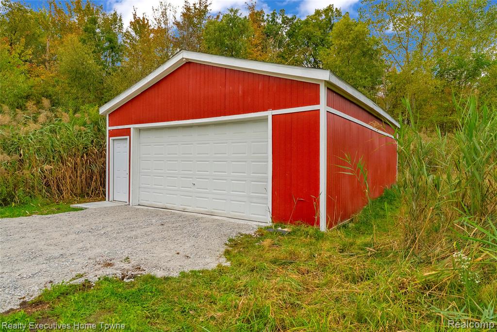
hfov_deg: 78.6
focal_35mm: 22
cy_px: 166
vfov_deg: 57.2
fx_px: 304
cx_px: 248
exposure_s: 1/500
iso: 1600
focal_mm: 22
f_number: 8
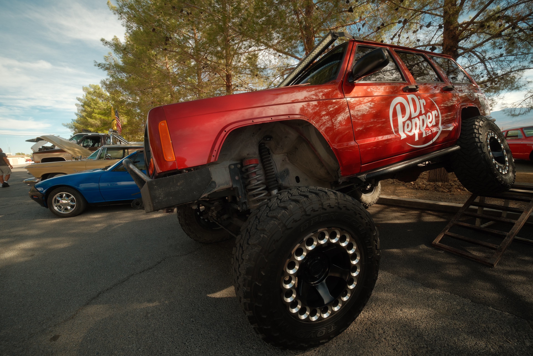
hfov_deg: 104.3
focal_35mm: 14
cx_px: 266
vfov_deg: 81.2
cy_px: 178
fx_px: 207
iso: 125
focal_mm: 9
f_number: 5.6
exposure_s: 1/140
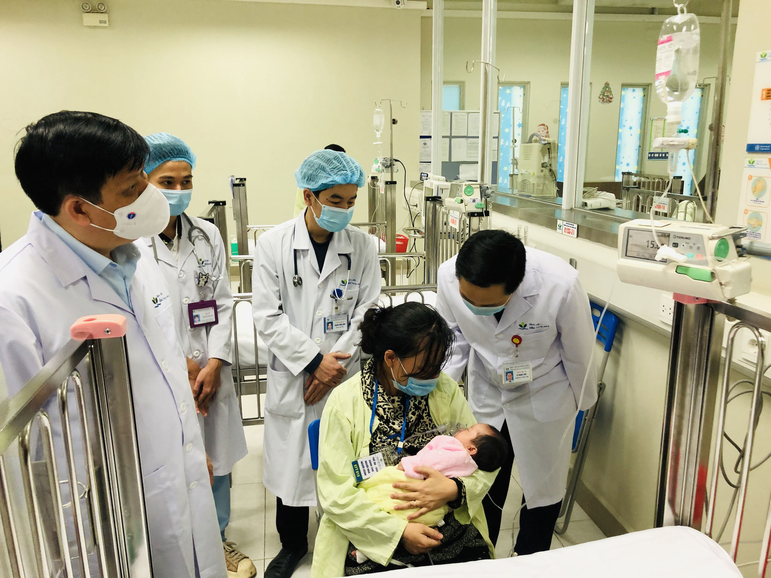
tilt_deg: -13.5
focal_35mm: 28
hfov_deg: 63.4
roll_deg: +0.6
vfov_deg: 49.7
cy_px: 289
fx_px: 624
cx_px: 386
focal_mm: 4
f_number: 1.8
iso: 40
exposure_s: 1/25
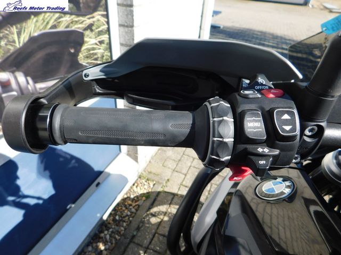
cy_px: 128
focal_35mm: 23
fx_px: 227
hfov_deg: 73.9
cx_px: 170
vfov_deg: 58.9
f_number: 3
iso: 125
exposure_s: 1/640
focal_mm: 4
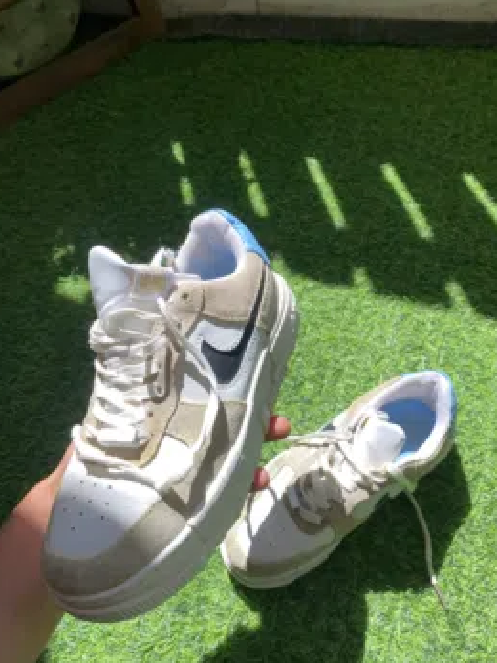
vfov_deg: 60.0
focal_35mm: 30
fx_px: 575
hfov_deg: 46.8
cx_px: 258
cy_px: 319
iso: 40
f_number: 1.8
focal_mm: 4.25
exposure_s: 1/2066
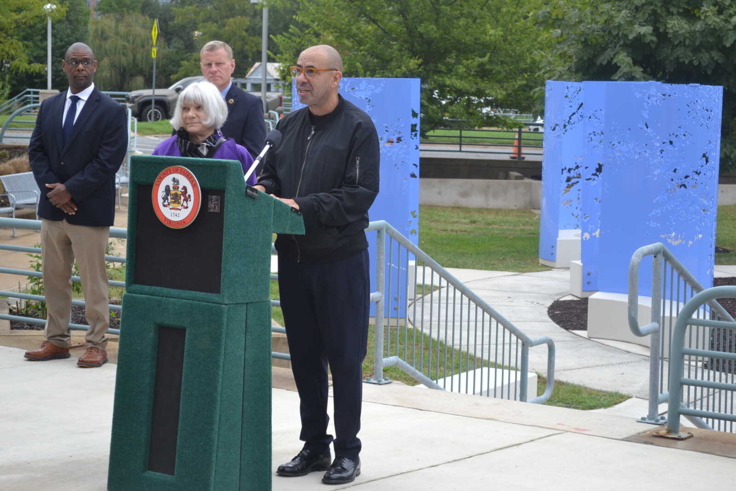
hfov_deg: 24.6
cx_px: 368
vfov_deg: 16.6
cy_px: 246
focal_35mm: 82
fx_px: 1687
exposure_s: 1/125
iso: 160
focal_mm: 55
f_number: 5.6
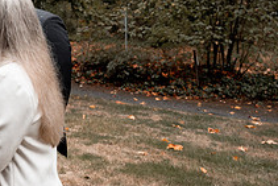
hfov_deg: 25.5
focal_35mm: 66
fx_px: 510
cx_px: -97
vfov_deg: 20.0
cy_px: 1
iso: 400
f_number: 2.8
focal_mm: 24
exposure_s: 1/800
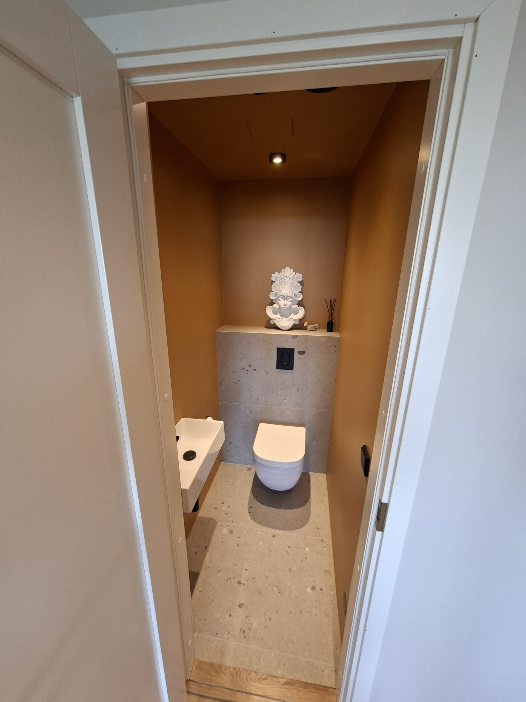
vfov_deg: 106.2
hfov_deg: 89.9
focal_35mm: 13
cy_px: 351
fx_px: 263
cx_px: 263
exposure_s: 1/40
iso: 160
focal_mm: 1.74
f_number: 2.2
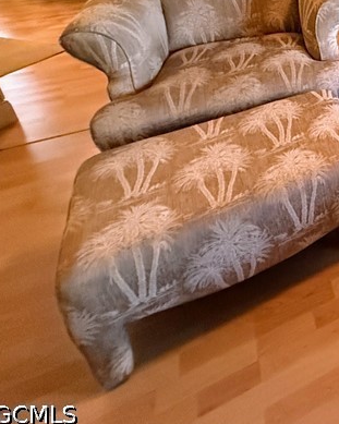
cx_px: 532
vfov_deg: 44.0
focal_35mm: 36
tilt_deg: -21.9
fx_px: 452
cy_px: 14
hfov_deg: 26.5
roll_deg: -3.3
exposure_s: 1/60
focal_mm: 2.22
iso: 800
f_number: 2.2
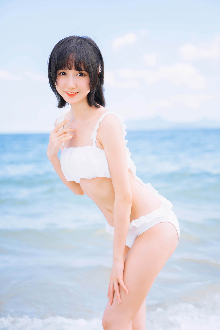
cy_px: 165
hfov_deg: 19.5
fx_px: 641
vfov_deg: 28.8
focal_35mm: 70
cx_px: 110
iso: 125
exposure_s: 1/800
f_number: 2.8
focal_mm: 70
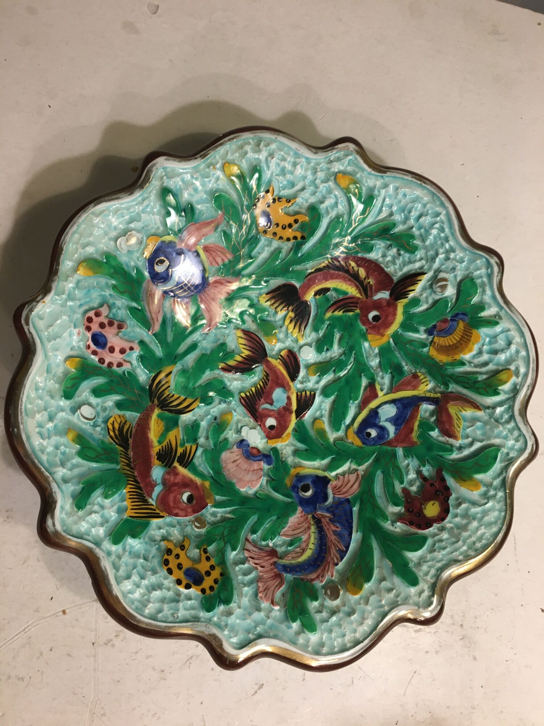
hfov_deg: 48.2
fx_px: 608
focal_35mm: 29
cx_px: 272
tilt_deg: -72.9
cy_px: 363
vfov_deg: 61.7
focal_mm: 4.15
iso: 125
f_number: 2.2
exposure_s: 1/33
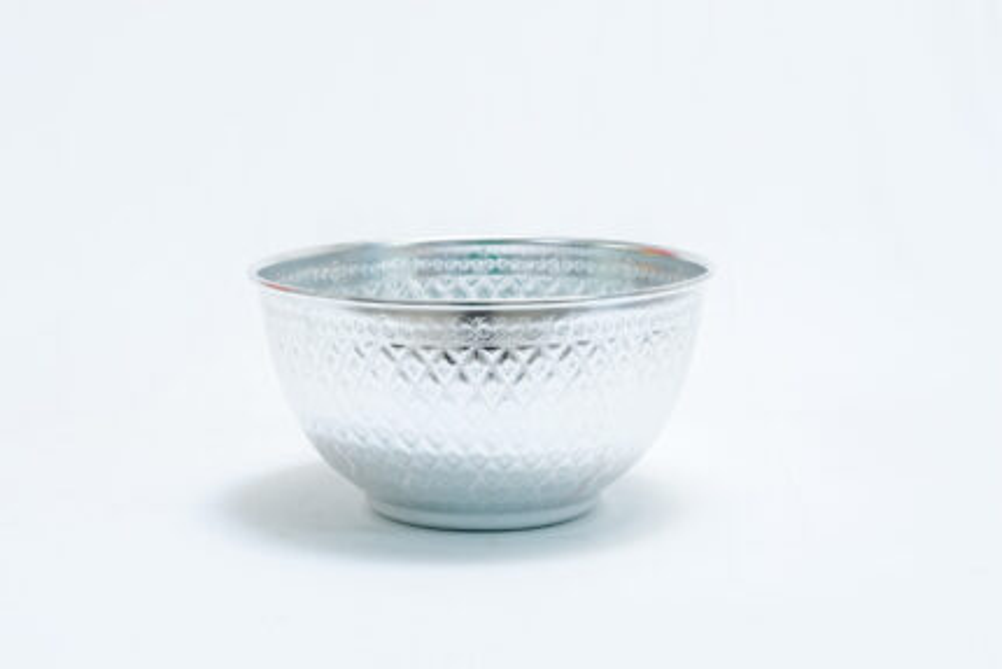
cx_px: 501
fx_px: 2032
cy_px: 334
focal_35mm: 73
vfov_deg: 18.7
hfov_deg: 27.7
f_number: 10
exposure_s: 1/125
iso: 3200
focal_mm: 49
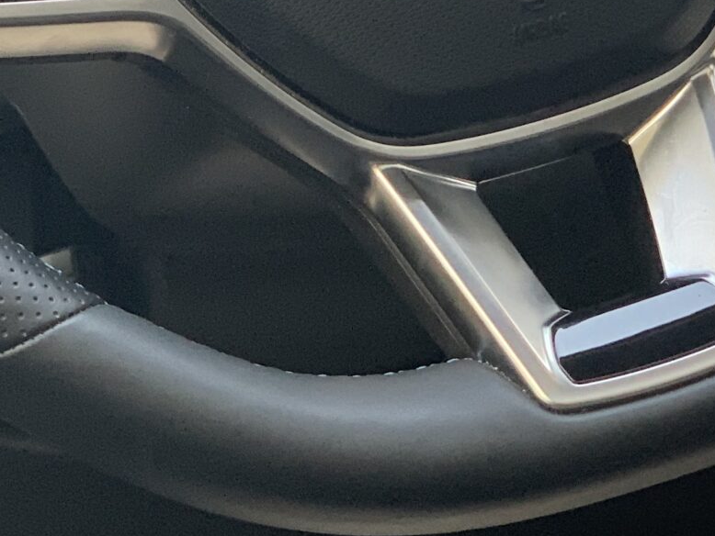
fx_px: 3533
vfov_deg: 8.5
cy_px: -262
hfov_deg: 11.6
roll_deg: -0.9
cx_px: 353
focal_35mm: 171
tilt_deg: -13.1
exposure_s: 1/122
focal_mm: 6
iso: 125
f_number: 2.4
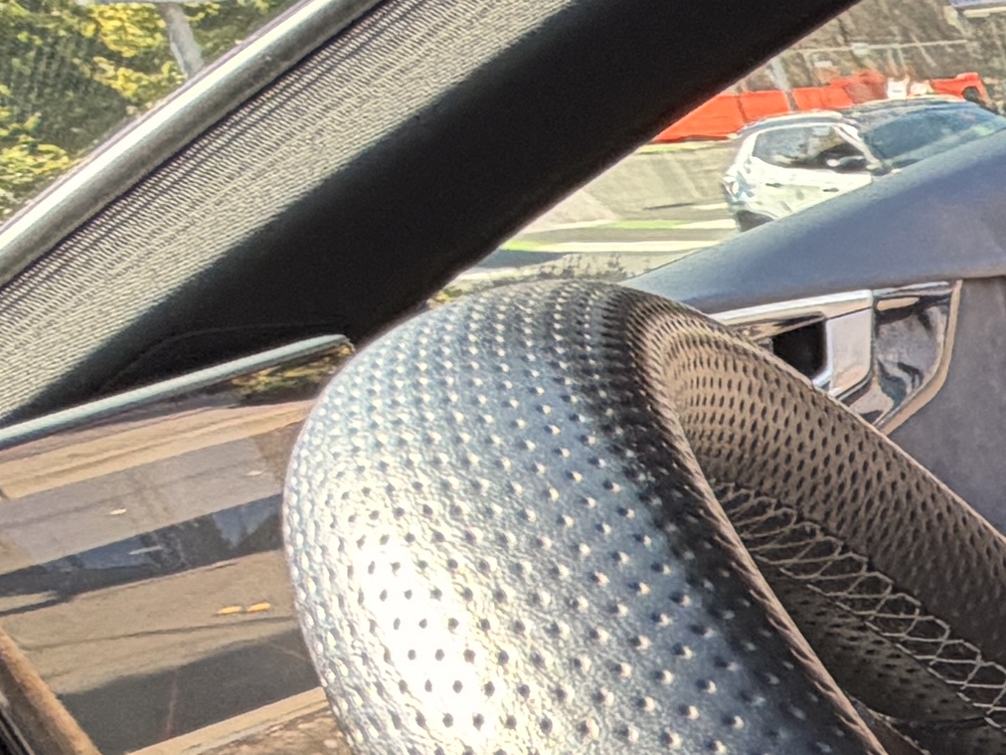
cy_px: 1006
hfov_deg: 13.9
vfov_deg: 17.4
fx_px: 2296
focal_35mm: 79
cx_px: 2588
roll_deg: +5.3
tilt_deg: -26.2
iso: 40
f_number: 2.2
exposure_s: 1/148
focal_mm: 2.22
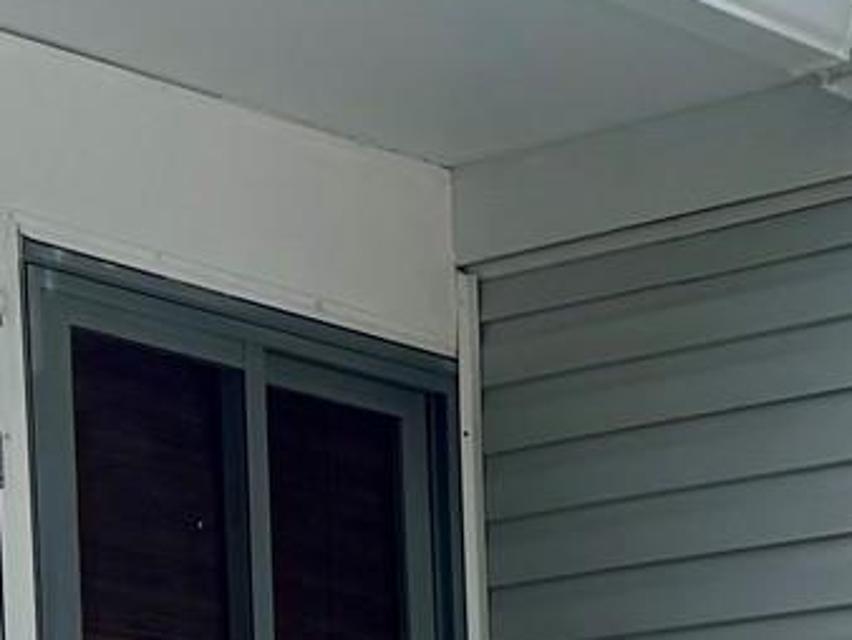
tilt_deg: -2.1
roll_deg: +1.1
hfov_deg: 15.0
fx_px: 3030
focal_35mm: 123
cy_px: 1197
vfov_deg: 11.1
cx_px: 1230
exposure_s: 1/5618
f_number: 1.6
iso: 50
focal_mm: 5.96
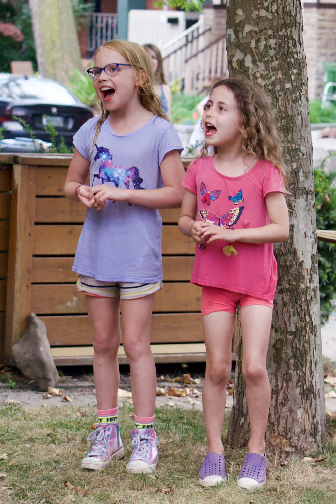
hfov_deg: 27.5
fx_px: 686
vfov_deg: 40.3
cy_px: 252
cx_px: 168
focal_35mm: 49
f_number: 4
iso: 640
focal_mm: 49
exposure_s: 1/100
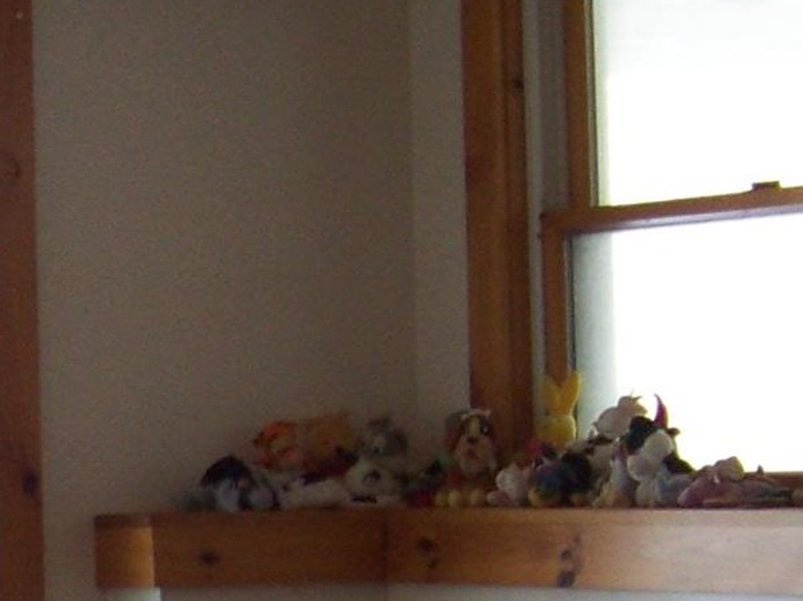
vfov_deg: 7.8
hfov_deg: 10.5
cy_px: 952
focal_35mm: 185
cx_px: -184
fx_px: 4290
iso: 83
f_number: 2.8
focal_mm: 5.85
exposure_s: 1/30
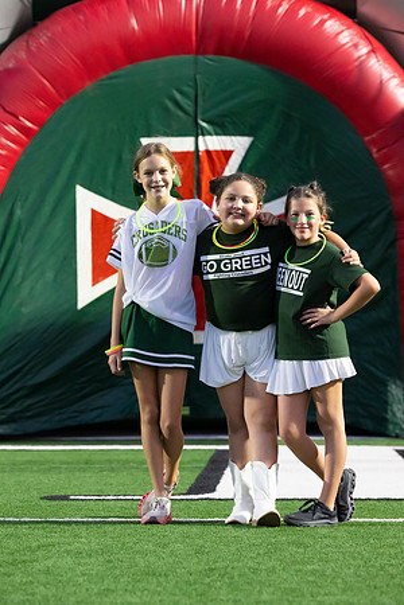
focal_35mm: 145
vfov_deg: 14.2
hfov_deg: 9.5
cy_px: 302
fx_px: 2441
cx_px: 202
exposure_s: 1/640
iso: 10000
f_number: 5.6
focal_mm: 145
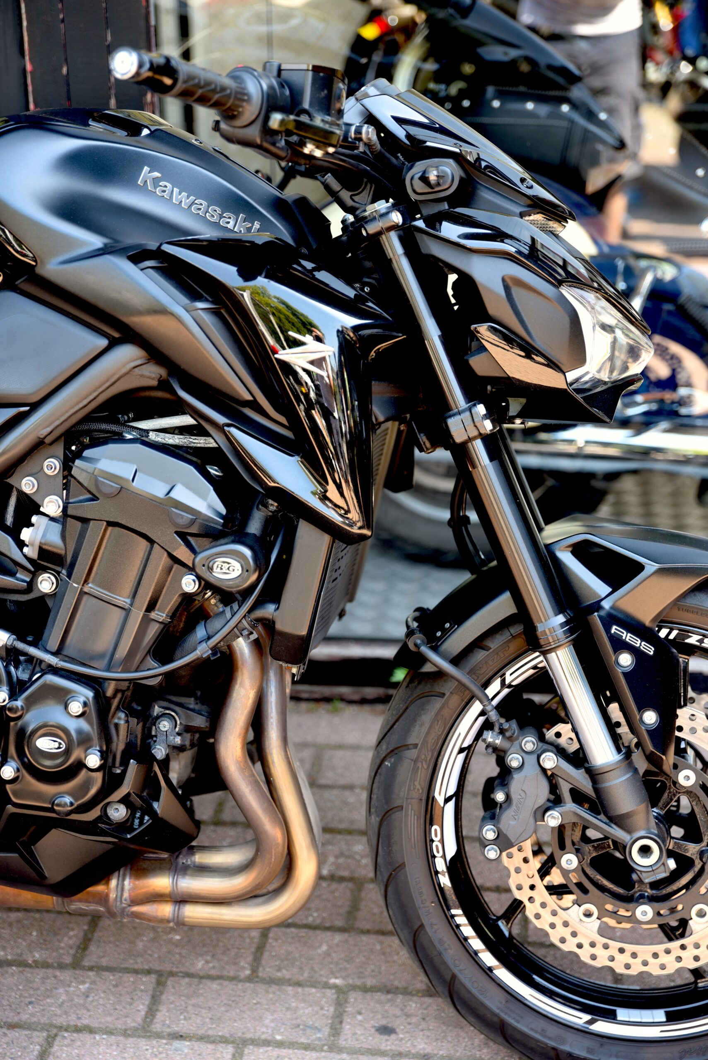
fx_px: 1768
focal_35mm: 60
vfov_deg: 33.4
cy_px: 530
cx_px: 354
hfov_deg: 22.6
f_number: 2.8
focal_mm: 60
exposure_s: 1/50
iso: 100
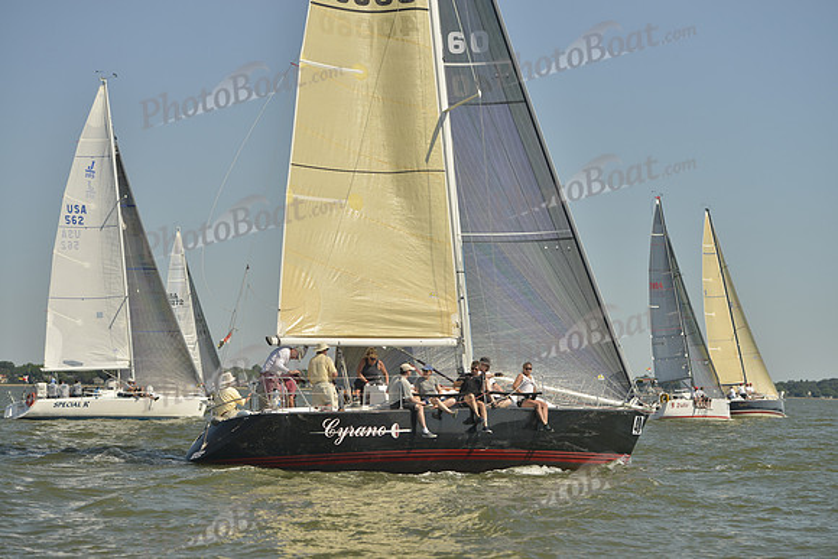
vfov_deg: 15.9
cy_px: 280
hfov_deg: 23.6
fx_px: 2002
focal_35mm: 86
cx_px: 419
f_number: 5
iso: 200
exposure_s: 1/1250
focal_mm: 86
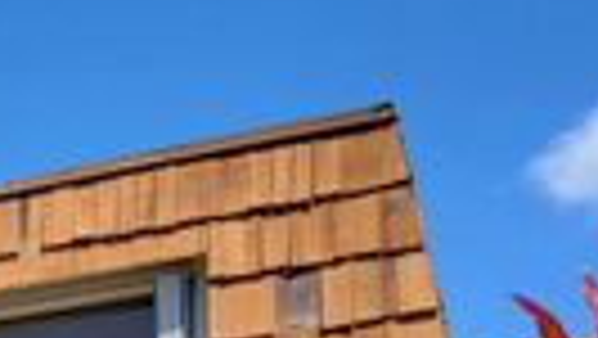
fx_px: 1555
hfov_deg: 19.0
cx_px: -306
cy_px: 701
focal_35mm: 98
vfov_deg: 11.1
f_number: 1.8
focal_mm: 6.7
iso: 16
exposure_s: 1/500
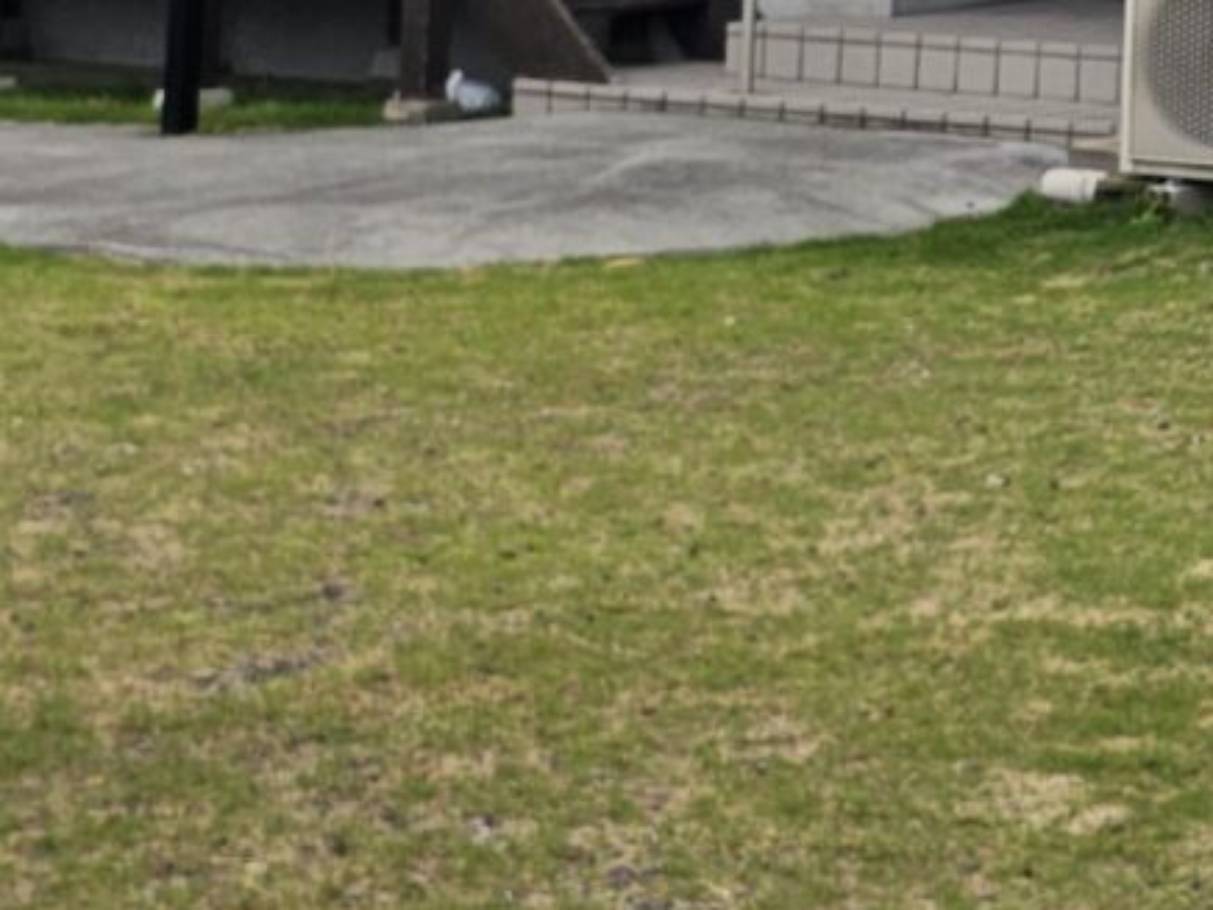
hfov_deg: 16.1
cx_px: 2003
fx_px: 3784
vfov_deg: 12.9
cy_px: -490
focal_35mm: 108
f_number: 1.7
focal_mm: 6.3
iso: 10
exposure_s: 1/205
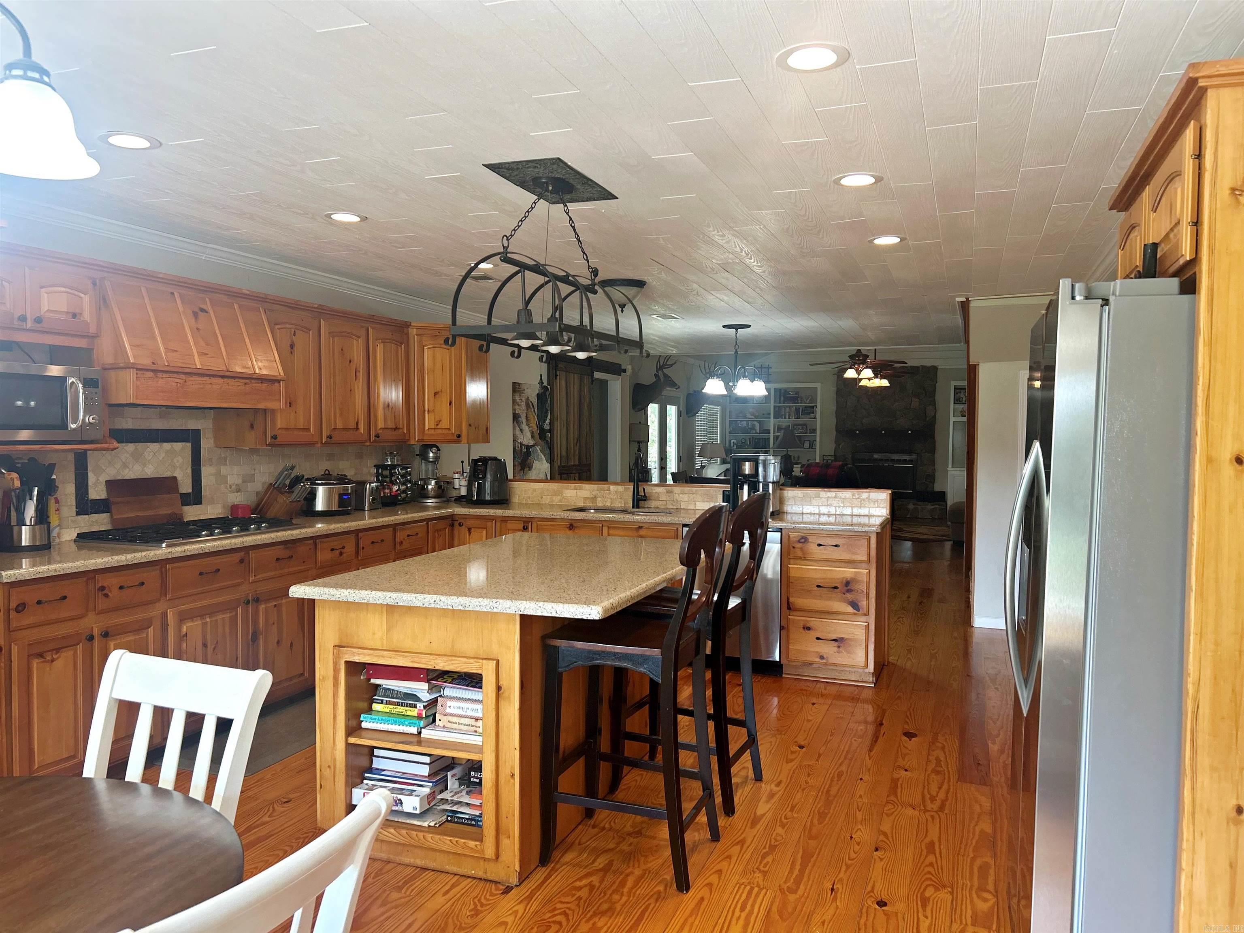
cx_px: 622
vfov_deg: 53.1
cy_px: 466
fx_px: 934
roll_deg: -0.4
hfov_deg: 67.3
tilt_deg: -2.3
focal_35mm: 26
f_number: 1.5
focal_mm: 5.7
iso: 125
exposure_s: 1/120
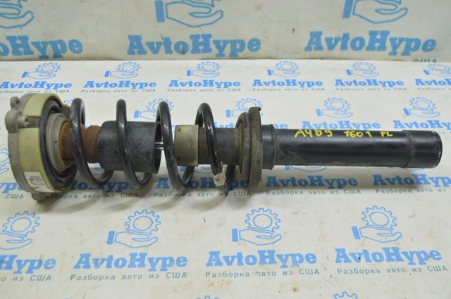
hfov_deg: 53.2
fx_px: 450
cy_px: 150
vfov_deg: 36.8
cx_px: 226
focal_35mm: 36
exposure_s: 1/20
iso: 400
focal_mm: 24
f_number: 5.6
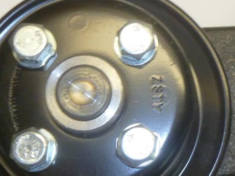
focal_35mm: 83
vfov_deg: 17.7
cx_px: 173
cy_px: 125
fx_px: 563
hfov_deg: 23.3
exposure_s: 1/30
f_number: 3.3
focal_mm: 5
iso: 200
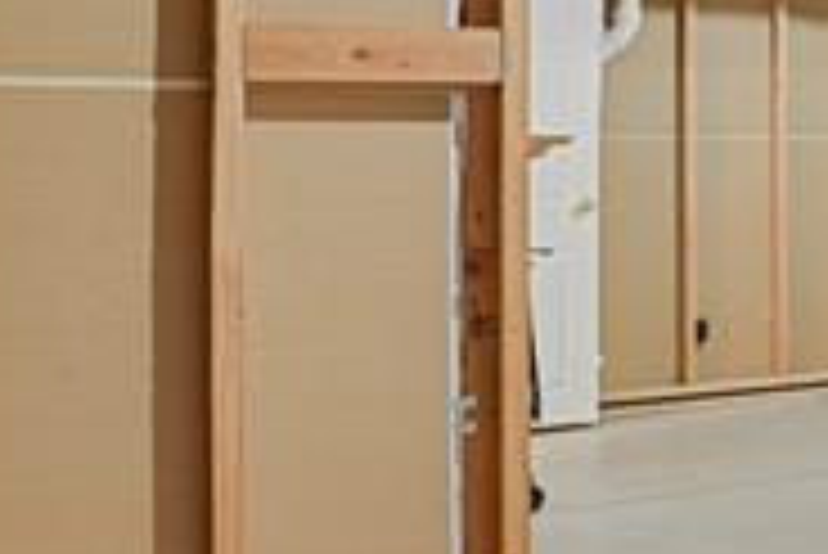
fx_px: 1358
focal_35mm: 59
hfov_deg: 24.4
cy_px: 198
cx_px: 1310
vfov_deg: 23.0
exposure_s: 13
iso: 250
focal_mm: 17
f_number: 8
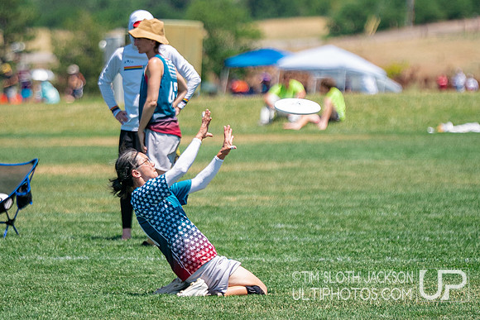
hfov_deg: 4.1
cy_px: 194
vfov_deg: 2.8
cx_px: 225
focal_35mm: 498
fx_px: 6635
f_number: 2.8
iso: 320
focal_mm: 200
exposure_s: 1/4000
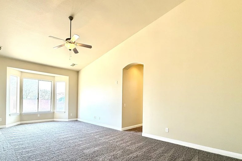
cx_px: 101
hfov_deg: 86.2
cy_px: 101
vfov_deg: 63.6
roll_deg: -1.3
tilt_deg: -0.6
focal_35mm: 19
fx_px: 128
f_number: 2.2
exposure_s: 1/120
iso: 80
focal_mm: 2.22
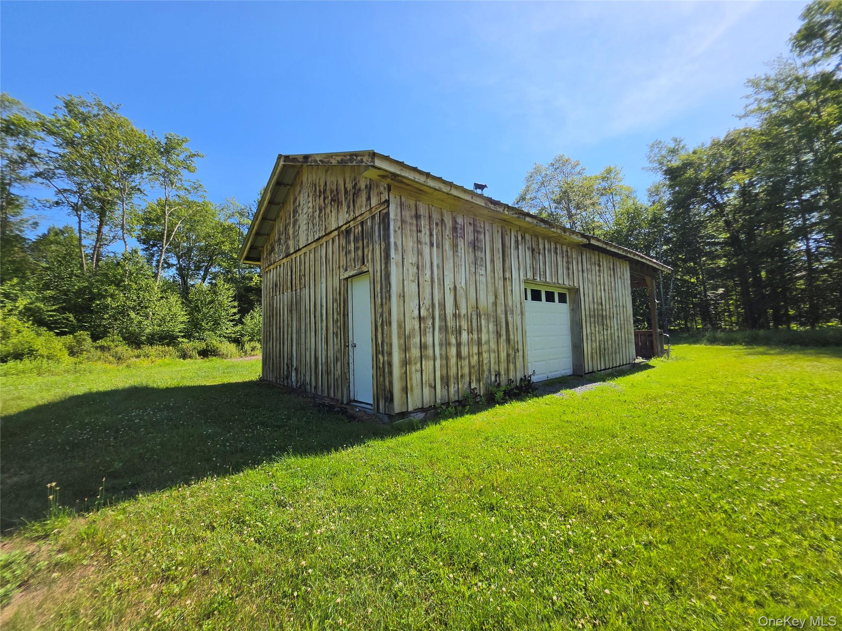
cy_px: 316
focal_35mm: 13
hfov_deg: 106.2
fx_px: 316
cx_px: 421
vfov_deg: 89.9
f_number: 1.9
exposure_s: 1/2000
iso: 40
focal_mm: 2.2
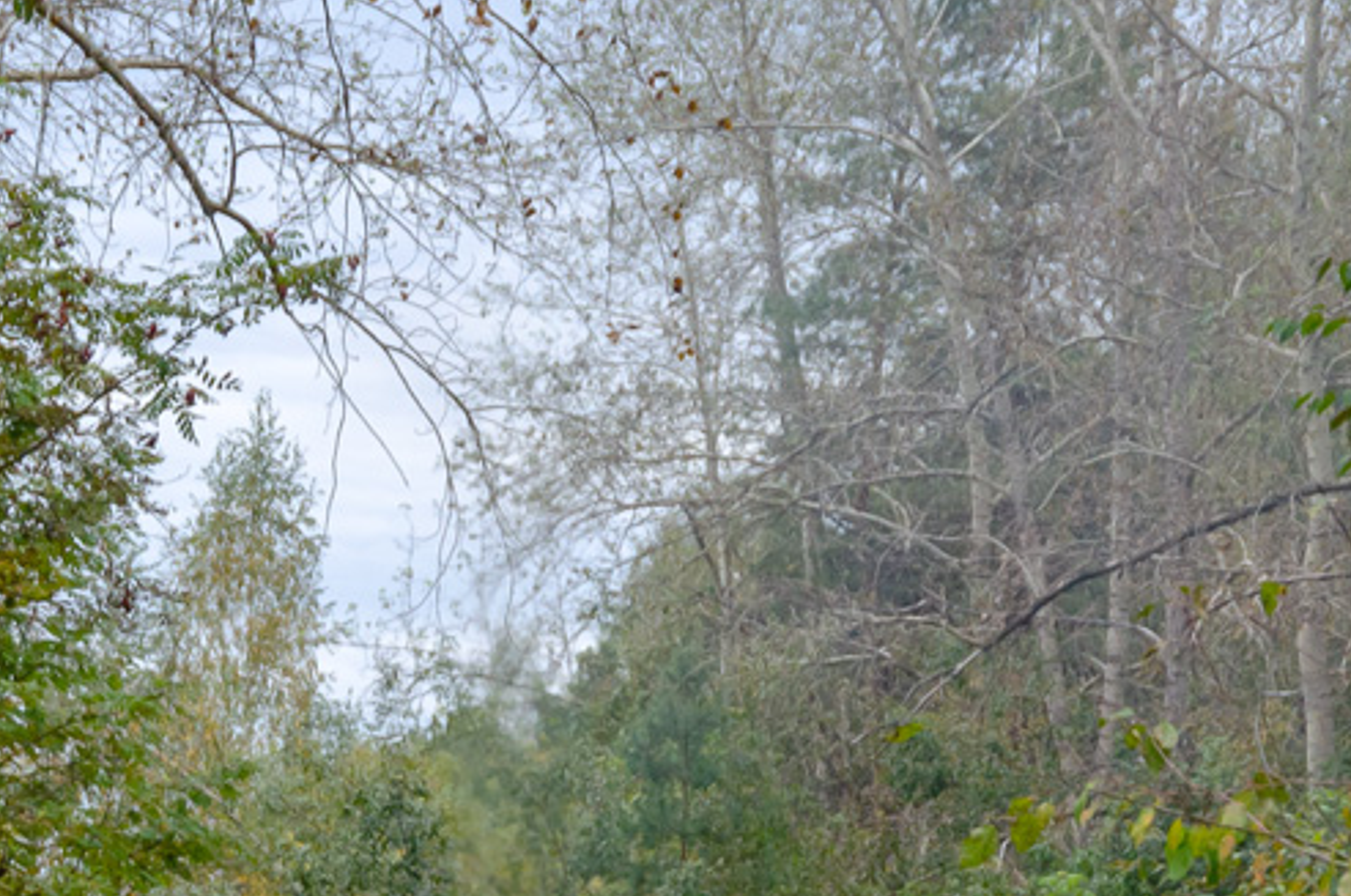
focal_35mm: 264
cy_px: 1001
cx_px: 315
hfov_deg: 7.8
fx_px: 9891
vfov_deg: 5.2
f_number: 8
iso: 400
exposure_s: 1/200
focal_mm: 62
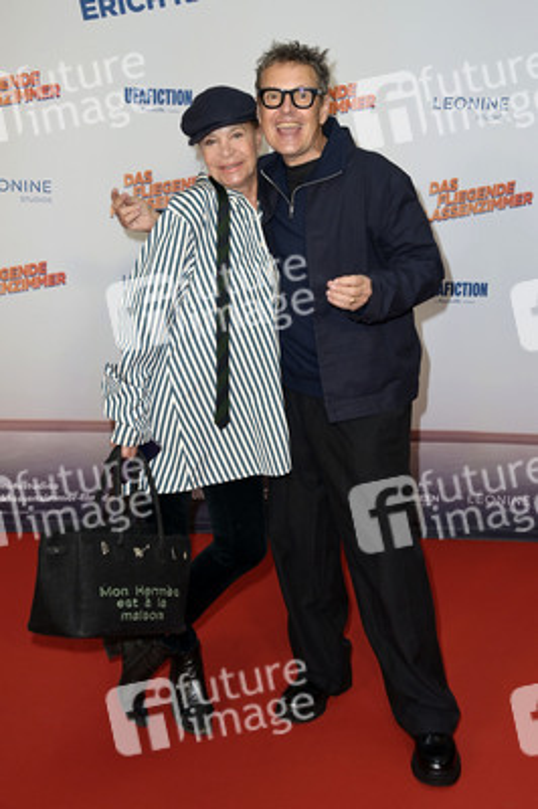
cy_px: 404
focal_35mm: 45
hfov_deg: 29.8
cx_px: 269
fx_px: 1010
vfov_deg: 43.6
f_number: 5.6
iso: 640
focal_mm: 45
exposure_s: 1/250
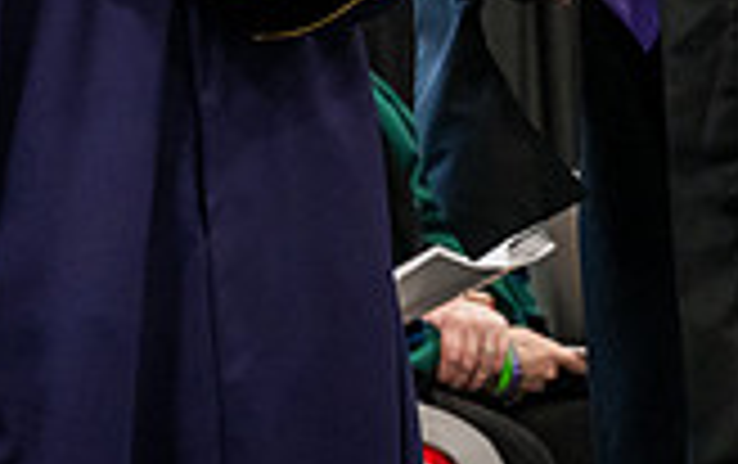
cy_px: -345
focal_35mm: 310
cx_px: 342
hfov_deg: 6.8
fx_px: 6244
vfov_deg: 4.2
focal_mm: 86
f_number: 4.5
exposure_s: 1/200
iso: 4000
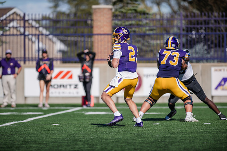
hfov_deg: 6.9
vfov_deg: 4.6
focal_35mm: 300
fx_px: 1892
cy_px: 76
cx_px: 114
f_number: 3.2
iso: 100
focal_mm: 300
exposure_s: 1/2000
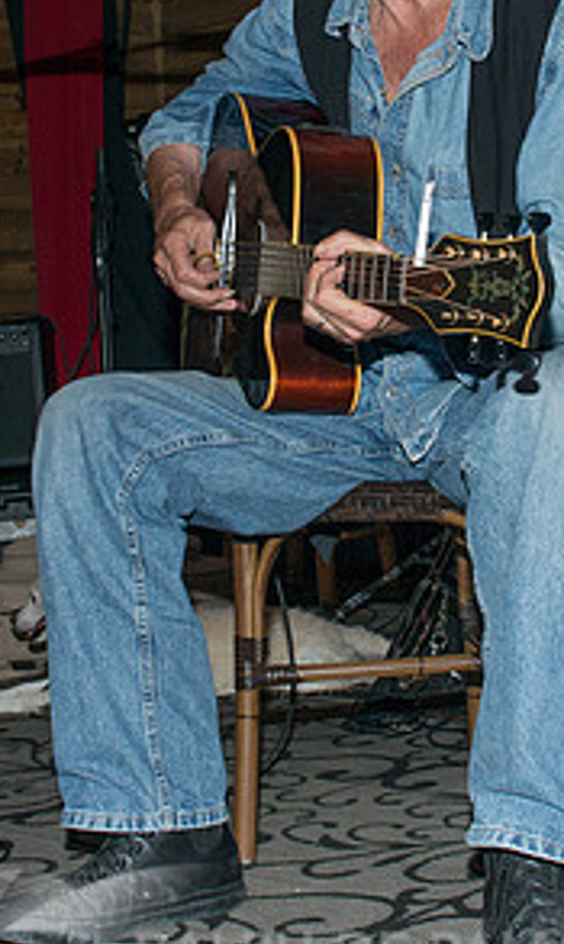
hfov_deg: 17.5
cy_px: 282
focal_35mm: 72
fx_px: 1830
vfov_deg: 28.7
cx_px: 367
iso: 800
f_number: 7.1
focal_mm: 24
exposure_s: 1/160
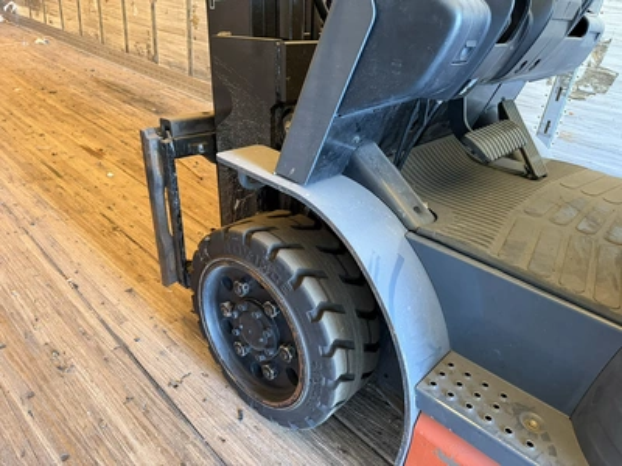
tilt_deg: -29.6
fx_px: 431
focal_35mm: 24
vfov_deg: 56.8
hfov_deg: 71.6
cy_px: 233
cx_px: 311
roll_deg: -6.3
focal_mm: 6.76
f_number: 1.78
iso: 640
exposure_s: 1/60
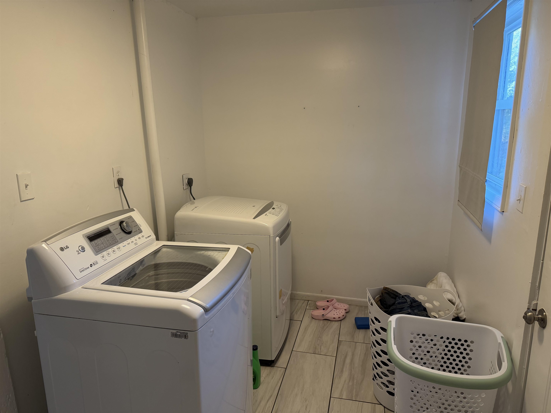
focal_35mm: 24
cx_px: 276
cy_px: 206
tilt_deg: -12.2
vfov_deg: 56.8
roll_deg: +1.1
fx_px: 382
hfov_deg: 71.6
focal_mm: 6.76
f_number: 1.78
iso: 160
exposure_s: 1/60
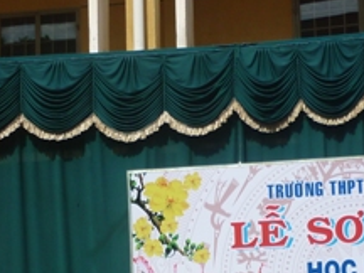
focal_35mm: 98
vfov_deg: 14.2
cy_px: 398
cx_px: 207
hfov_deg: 20.0
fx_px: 1031
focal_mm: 5.5
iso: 80
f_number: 8
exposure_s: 1/250
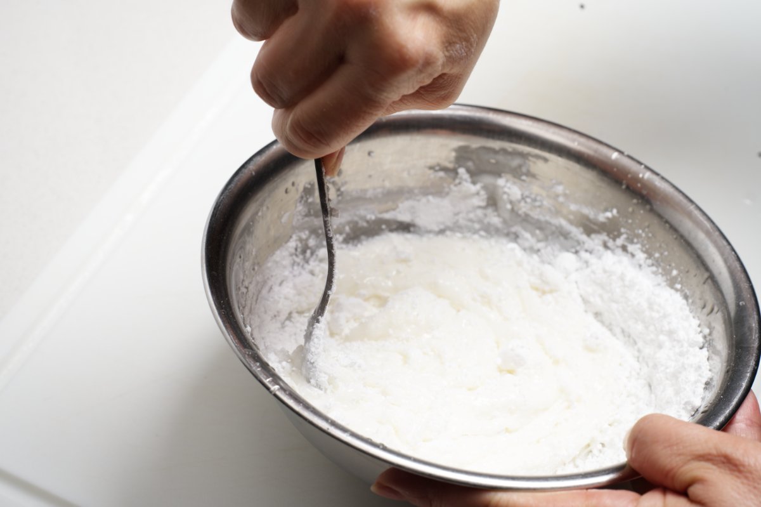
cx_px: 380
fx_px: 1479
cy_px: 254
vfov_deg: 19.4
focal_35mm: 70
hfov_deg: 28.9
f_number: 10
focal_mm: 70
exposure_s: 1/125
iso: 100
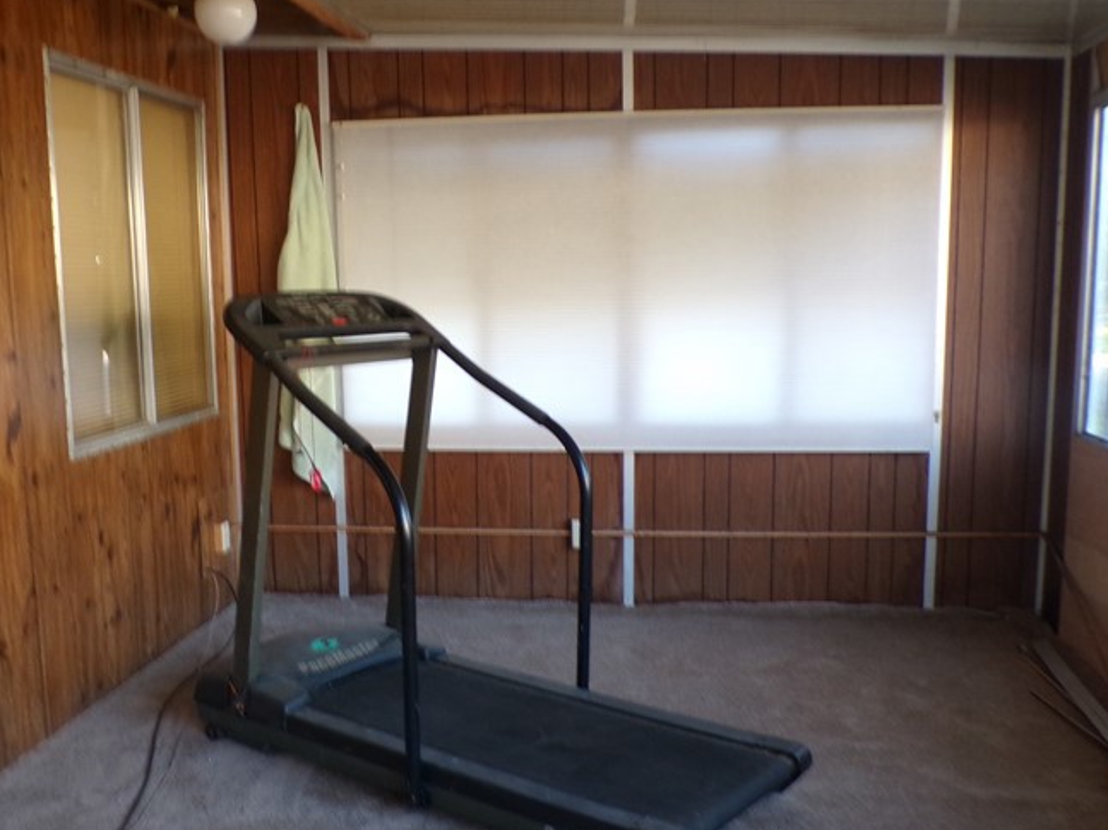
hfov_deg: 49.0
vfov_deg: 37.7
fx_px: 1216
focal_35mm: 38
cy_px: 457
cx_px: 548
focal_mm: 4.3
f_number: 3
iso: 200
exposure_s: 1/25
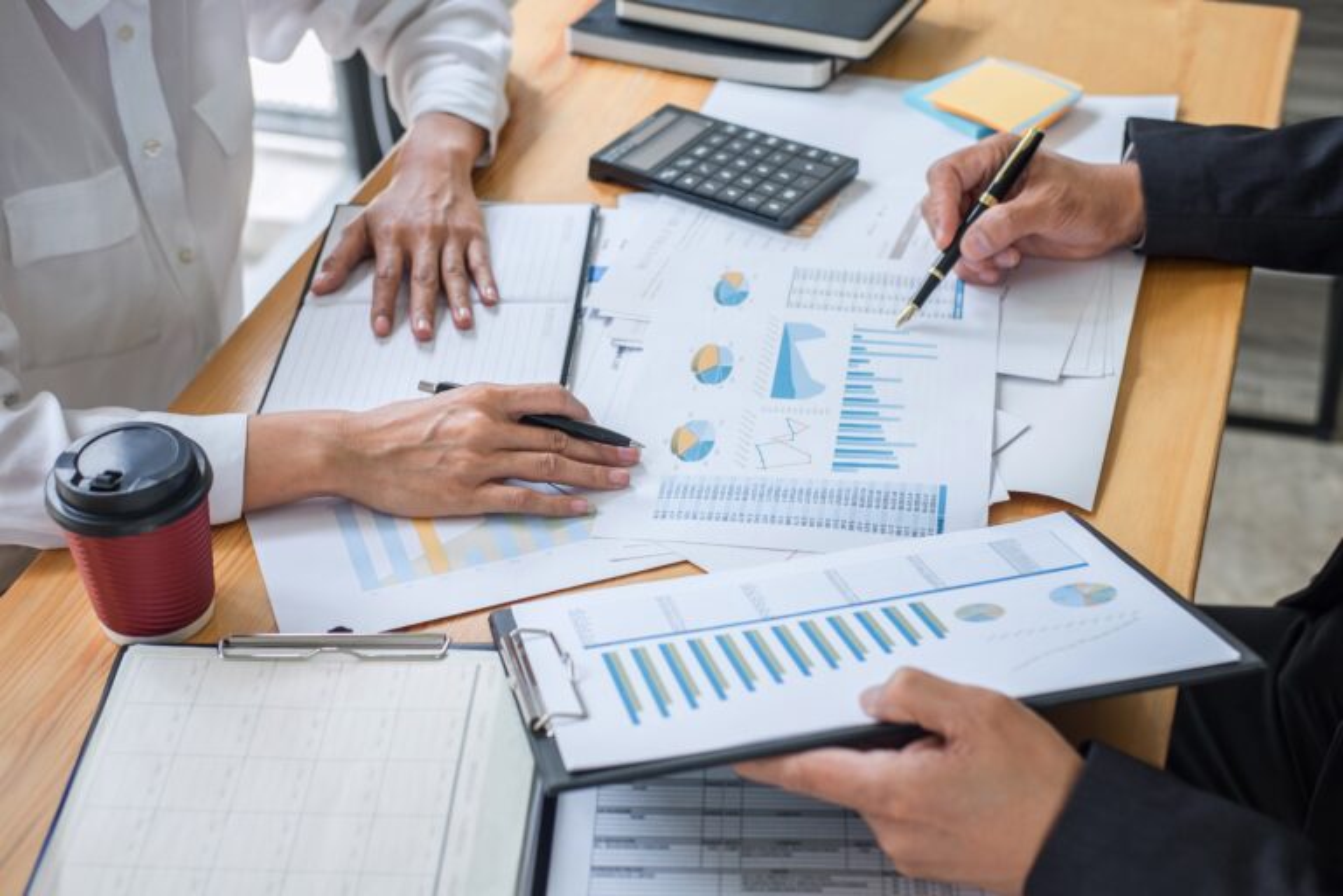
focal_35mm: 53
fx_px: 1977
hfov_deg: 37.5
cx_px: 672
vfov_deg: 25.5
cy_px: 448
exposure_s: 1/80
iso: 200
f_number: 2.8
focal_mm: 35
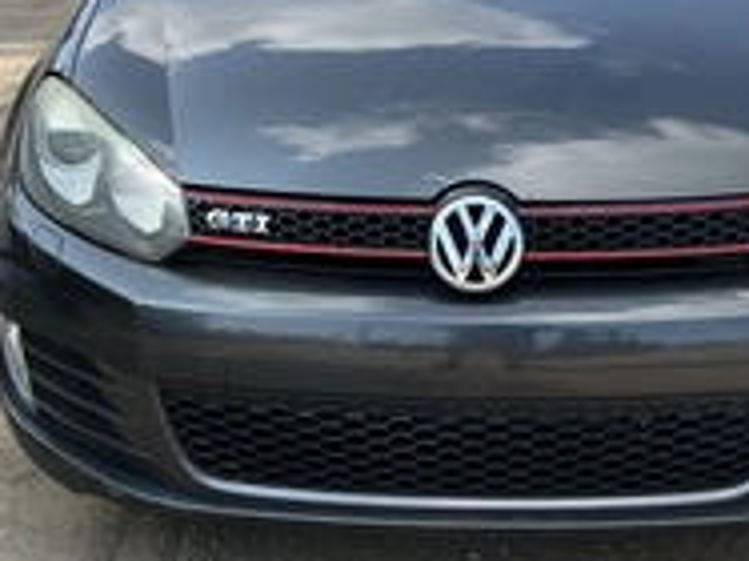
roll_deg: +2.0
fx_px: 1297
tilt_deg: -10.1
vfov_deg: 24.0
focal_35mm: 60
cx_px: 449
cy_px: 100
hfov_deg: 32.1
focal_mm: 3
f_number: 1.8
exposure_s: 1/562
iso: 25
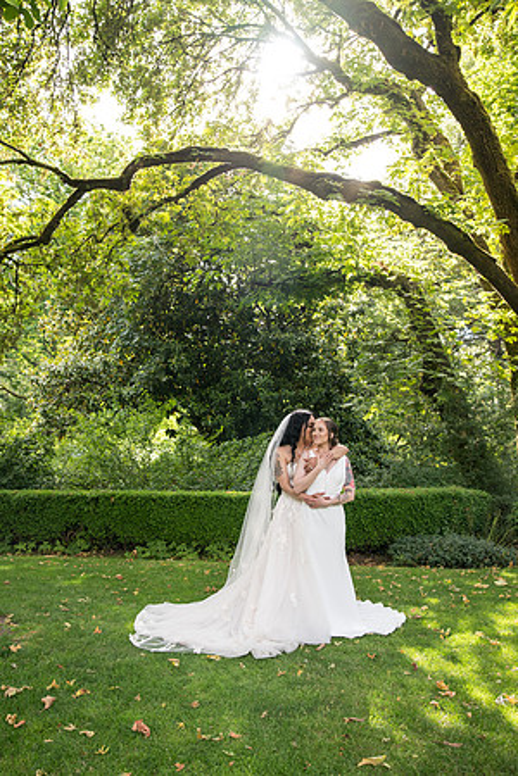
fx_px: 691
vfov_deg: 58.7
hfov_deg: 41.1
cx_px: 259
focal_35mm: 32
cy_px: 388
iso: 640
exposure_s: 1/320
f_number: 4
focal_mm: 32
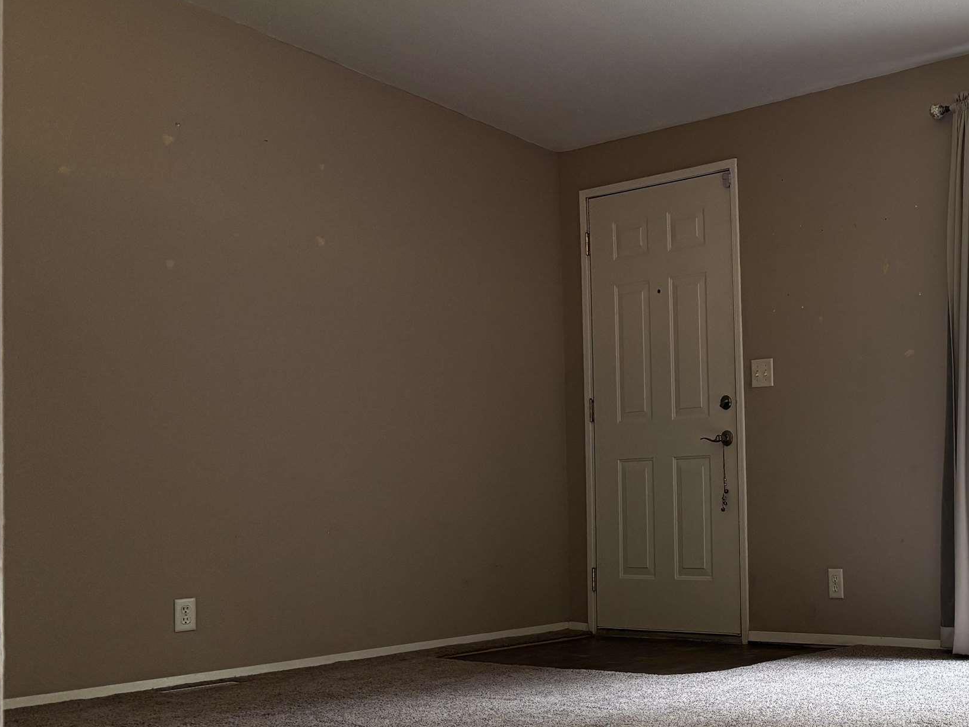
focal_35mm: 49
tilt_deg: +3.0
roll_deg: +2.2
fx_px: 1372
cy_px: 387
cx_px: 905
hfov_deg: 36.1
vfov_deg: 29.7
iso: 125
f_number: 1.6
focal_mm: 5.96
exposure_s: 1/121
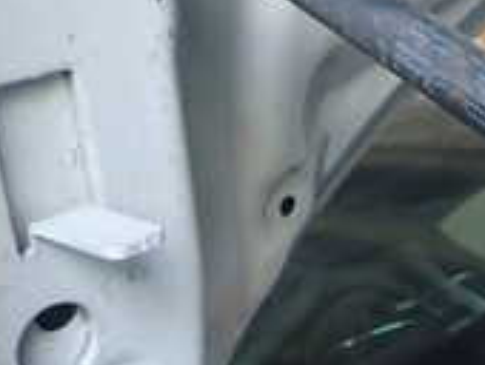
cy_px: 334
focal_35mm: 88
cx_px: 773
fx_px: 1235
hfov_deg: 18.9
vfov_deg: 16.6
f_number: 2
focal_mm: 4.5
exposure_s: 1/60
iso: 125
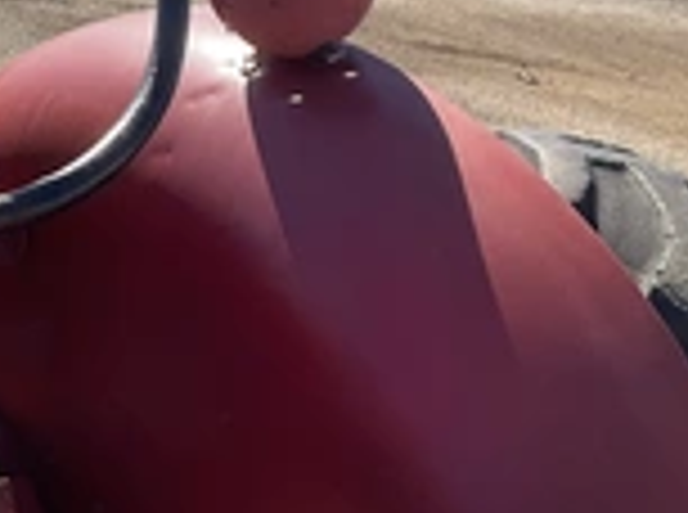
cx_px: -54
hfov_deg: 24.2
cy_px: 94
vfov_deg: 19.1
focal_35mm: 76
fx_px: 1507
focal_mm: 3
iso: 25
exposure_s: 1/997
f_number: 1.8
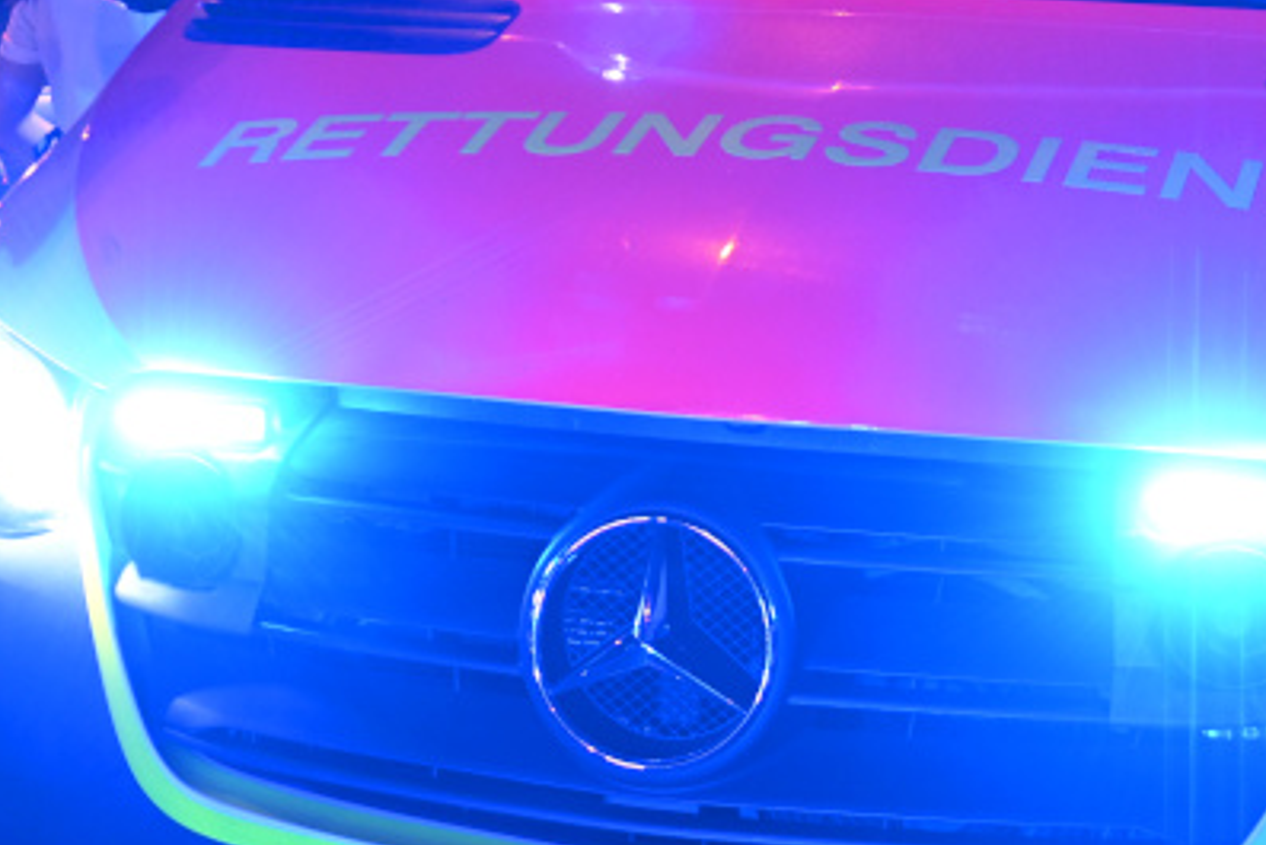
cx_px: 695
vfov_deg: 18.9
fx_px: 2498
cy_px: 97
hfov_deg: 28.4
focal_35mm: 71
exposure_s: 1/20
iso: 400
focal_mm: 30
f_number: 4.5
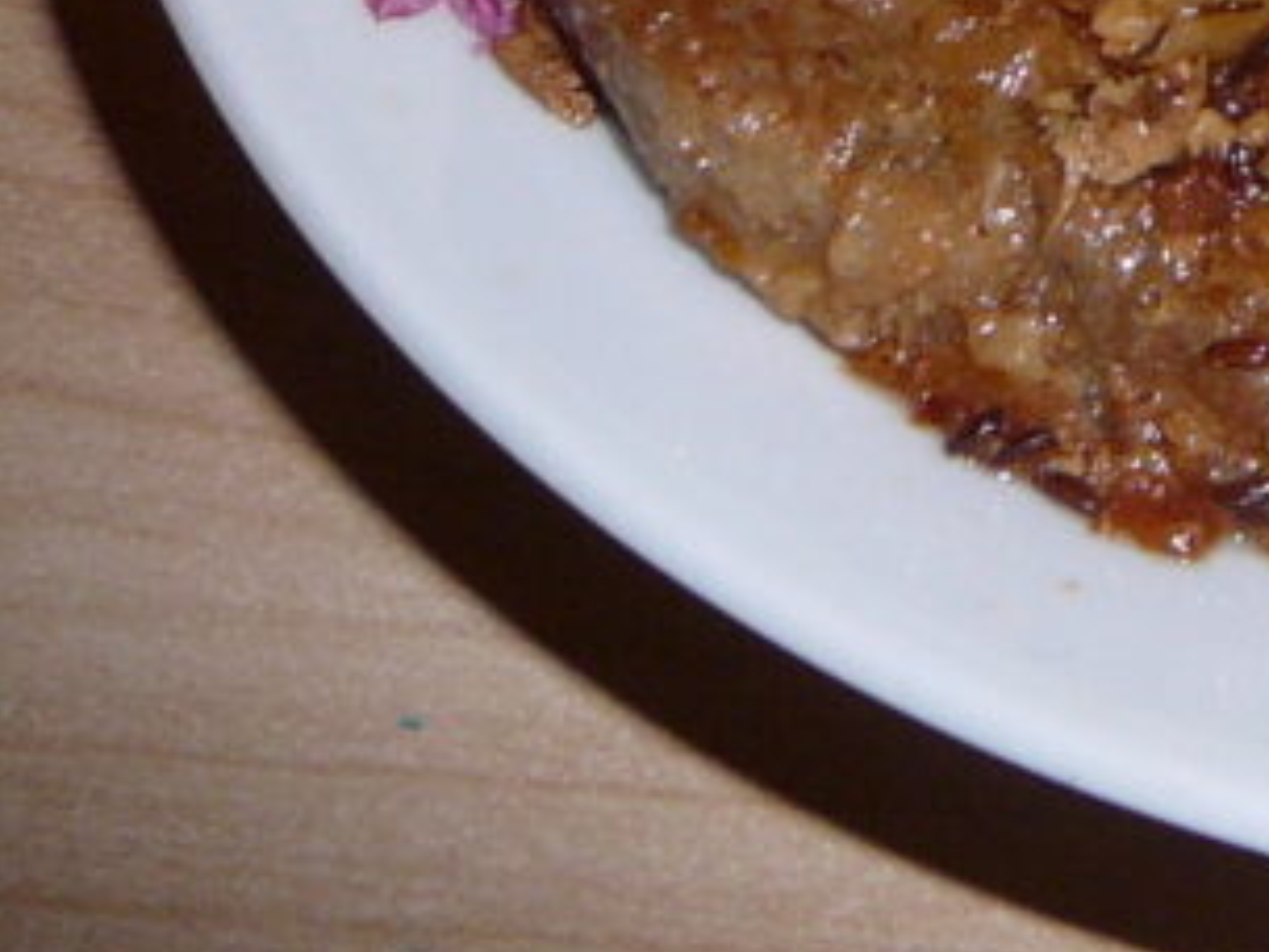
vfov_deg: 11.8
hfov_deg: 15.0
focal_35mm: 118
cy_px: -626
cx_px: 2133
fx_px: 4326
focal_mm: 5.2
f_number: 2.8
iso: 100
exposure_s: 1/30
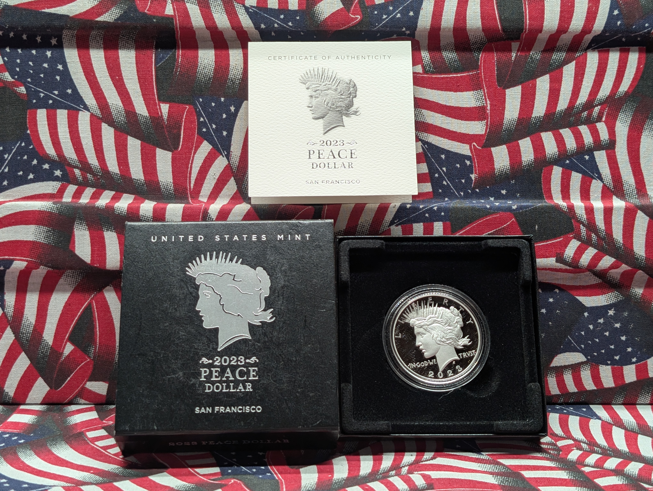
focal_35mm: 49
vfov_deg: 29.7
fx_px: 926
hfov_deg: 38.9
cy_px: 246
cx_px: 326
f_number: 1.68
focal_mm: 6.9
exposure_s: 1/24.6
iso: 22
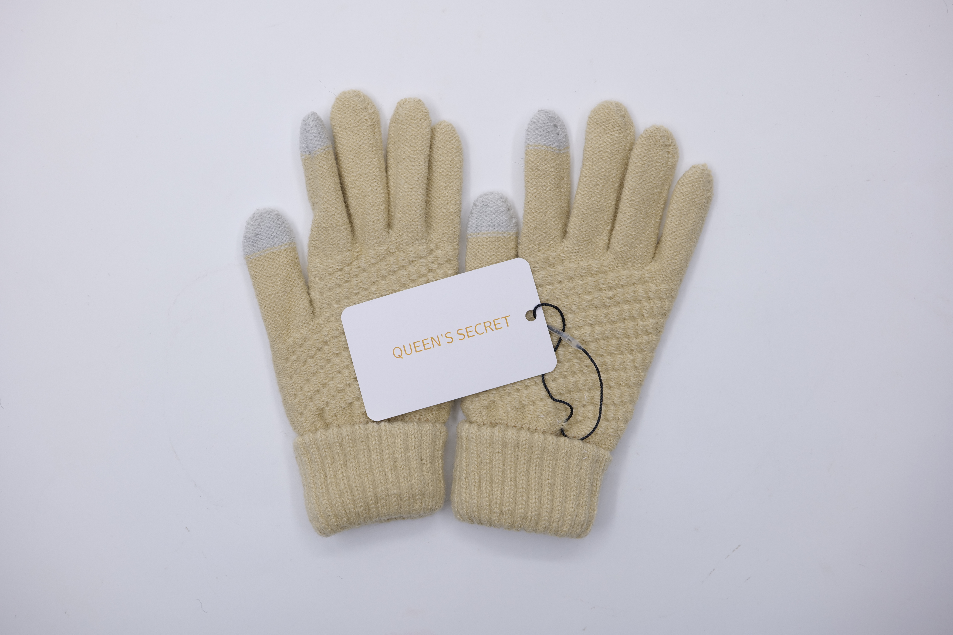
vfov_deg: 37.9
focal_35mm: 35
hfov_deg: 54.4
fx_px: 926
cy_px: 318
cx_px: 476
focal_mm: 35
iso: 400
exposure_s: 1/100
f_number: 5.6
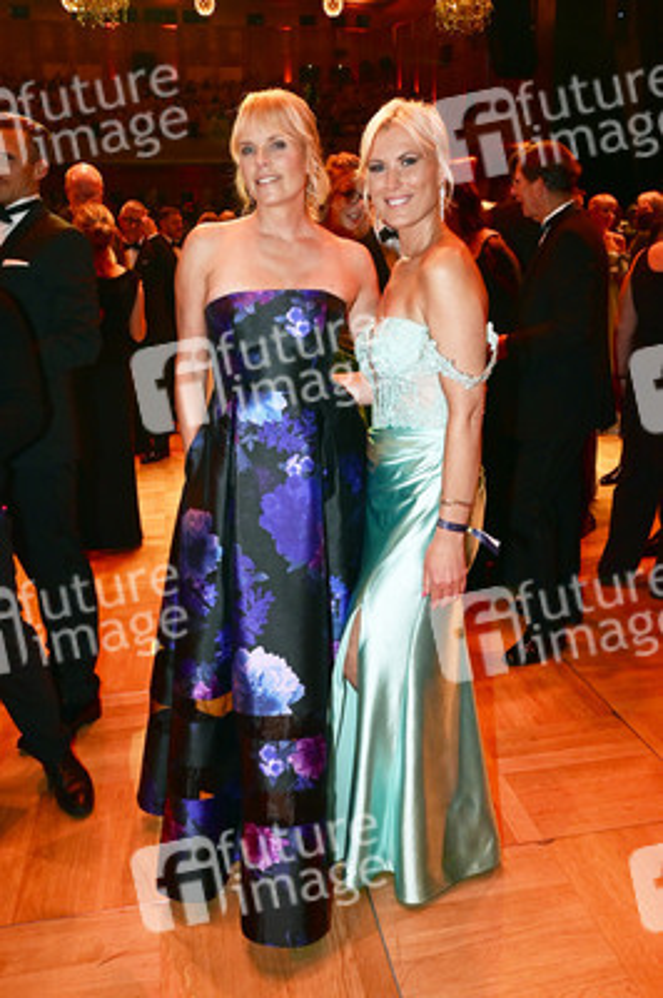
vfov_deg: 73.8
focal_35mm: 24
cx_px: 332
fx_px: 664
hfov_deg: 53.1
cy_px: 499
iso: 2500
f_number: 8
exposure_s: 1/200
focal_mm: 24
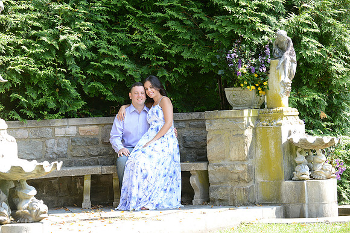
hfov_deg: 17.1
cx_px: 175
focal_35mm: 120
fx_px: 1167
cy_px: 116
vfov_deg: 11.4
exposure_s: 1/250
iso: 500
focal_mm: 120
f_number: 7.1
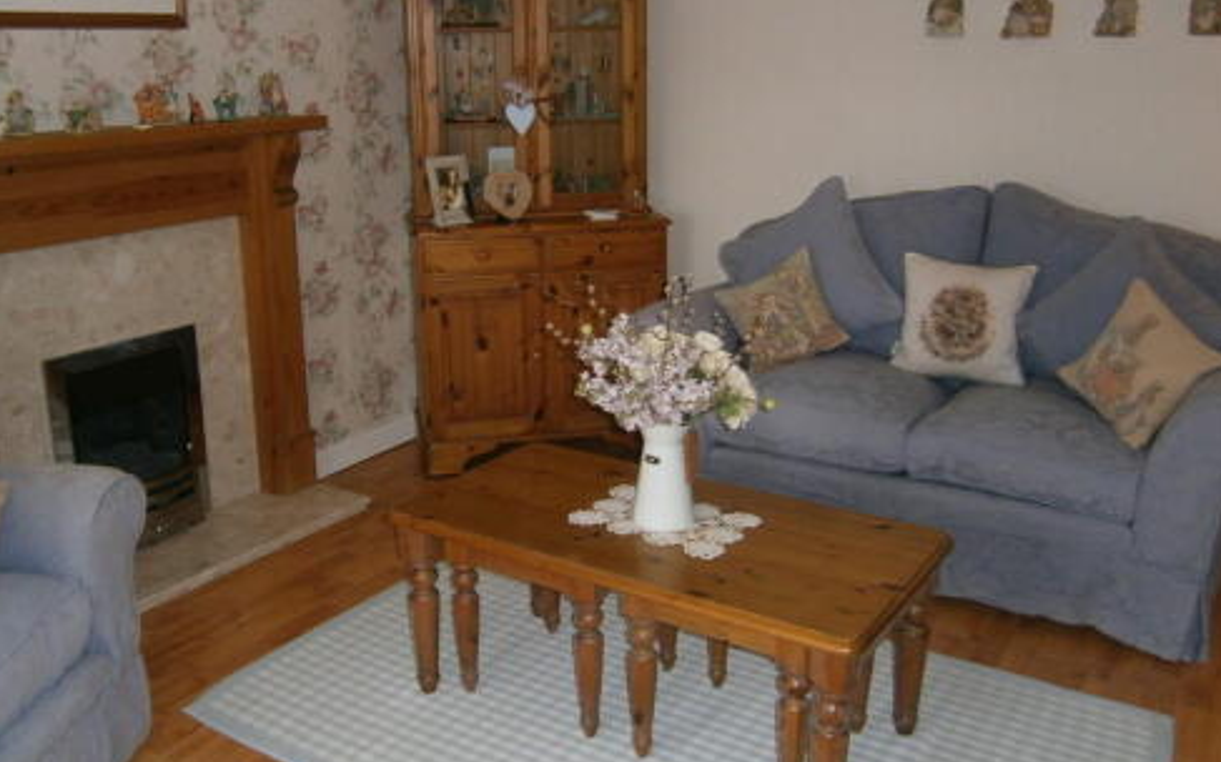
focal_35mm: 33
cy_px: 360
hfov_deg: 58.1
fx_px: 1098
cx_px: 563
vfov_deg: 38.3
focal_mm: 4.7
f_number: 2.8
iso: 125
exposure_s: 1/30
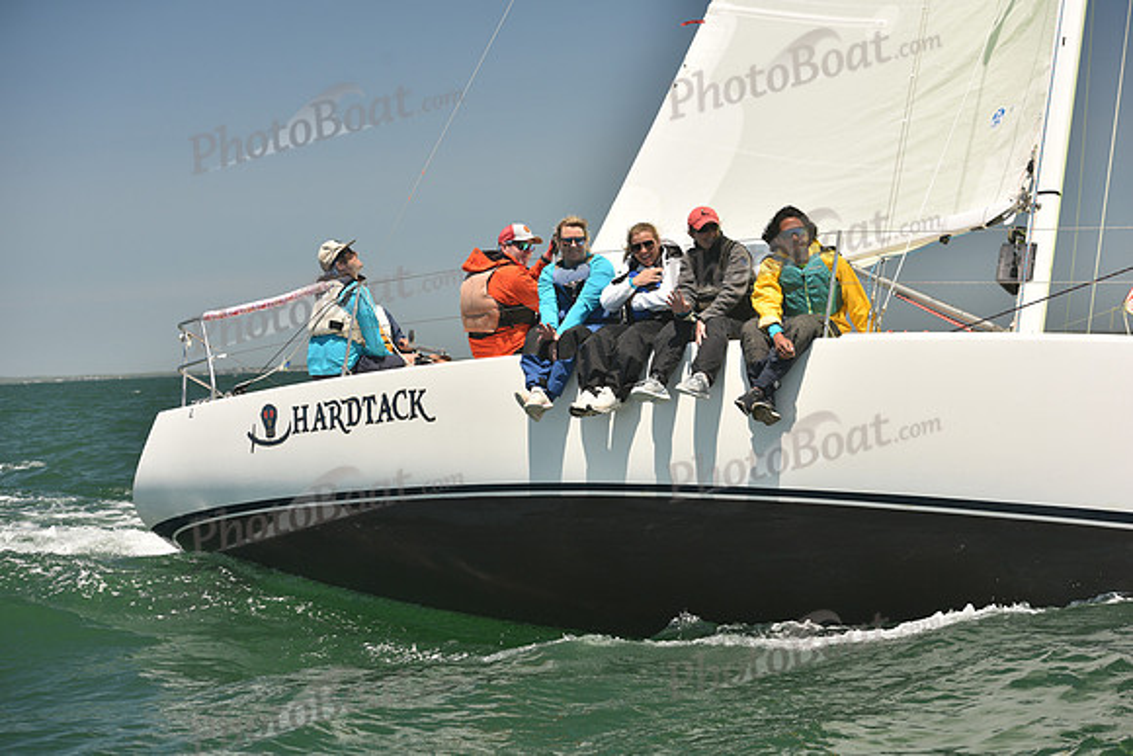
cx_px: 566
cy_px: 378
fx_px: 2676
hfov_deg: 23.9
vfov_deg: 16.1
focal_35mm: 85
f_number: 5
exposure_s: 1/800
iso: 250
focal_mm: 85
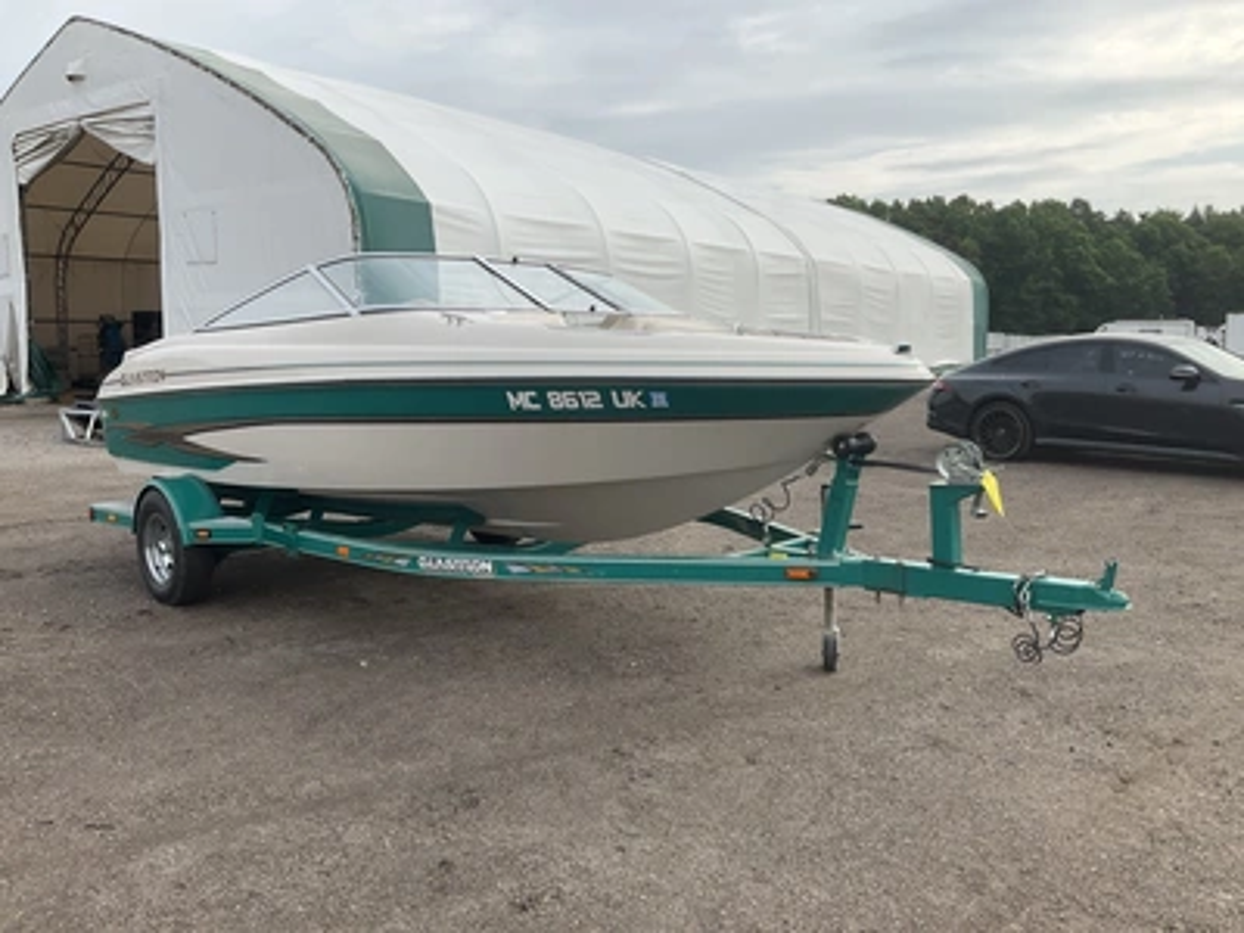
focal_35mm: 29
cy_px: 466
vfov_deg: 48.2
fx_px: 1042
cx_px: 622
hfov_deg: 61.7
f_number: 1.8
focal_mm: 3
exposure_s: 1/1250
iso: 25
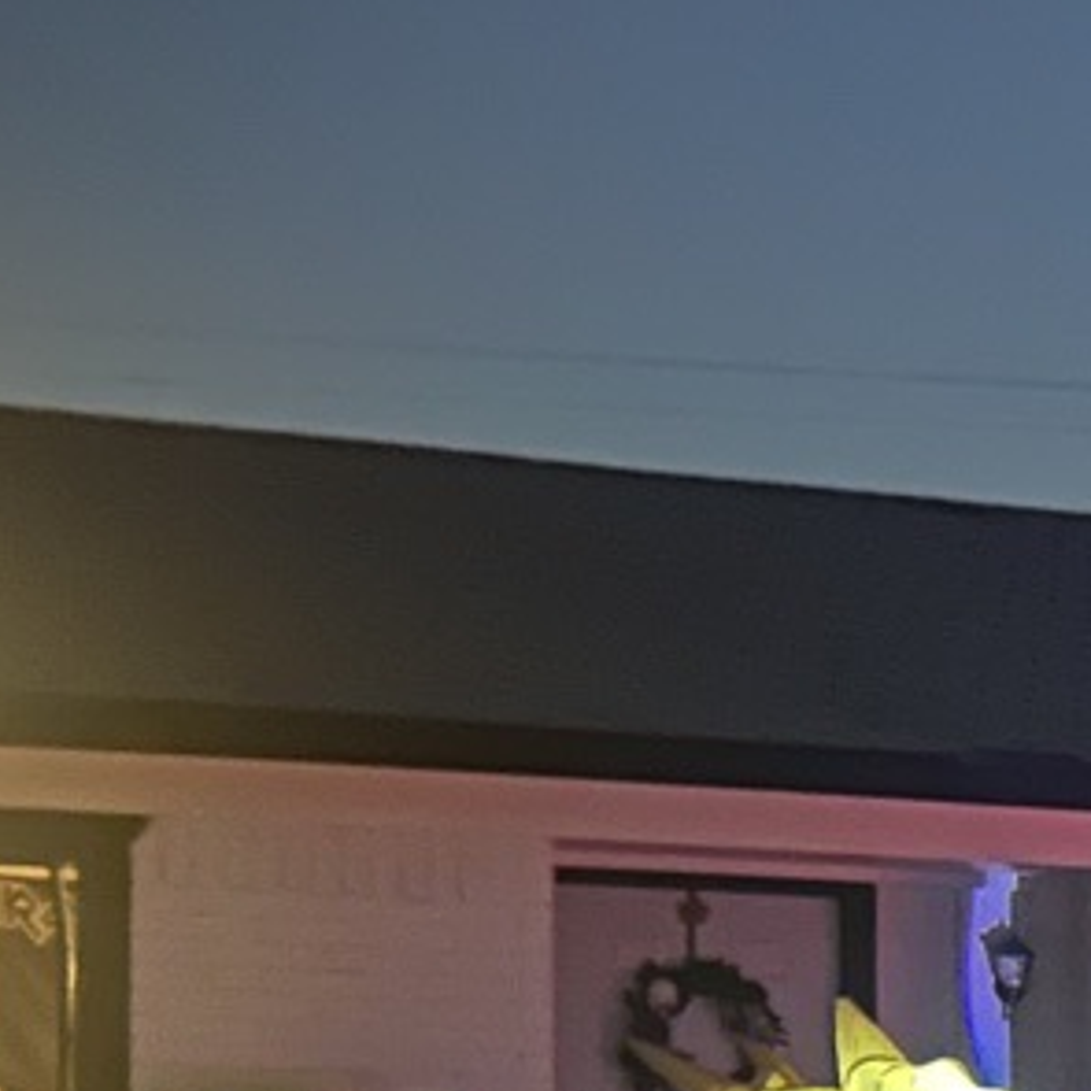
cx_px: 2681
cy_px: 1333
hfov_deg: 11.9
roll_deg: +0.4
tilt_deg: +0.4
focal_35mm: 117
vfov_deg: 14.4
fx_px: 4172
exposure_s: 1/5
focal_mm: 5.7
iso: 640
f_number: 1.5
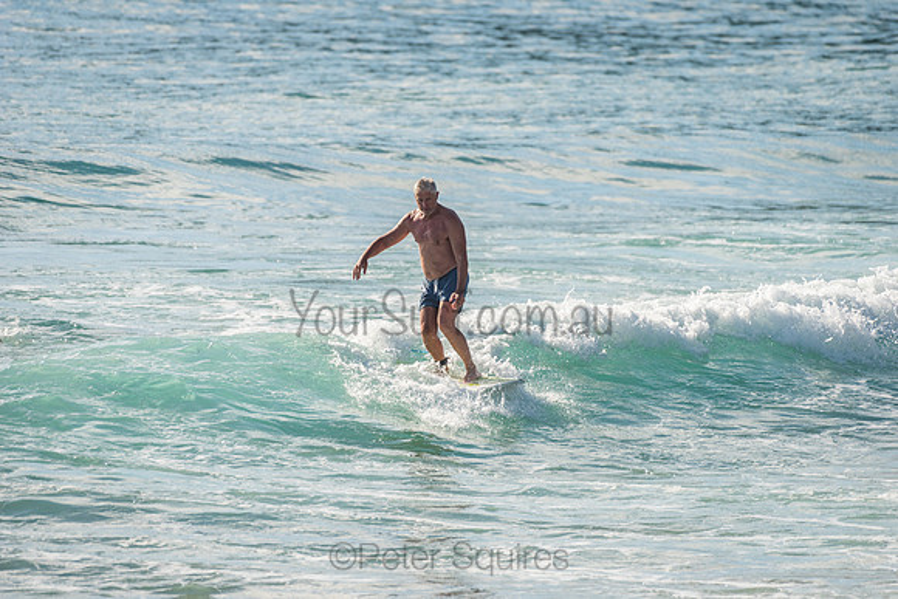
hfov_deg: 4.1
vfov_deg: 2.8
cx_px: 449
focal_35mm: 500
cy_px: 300
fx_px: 12475
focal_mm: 500
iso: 140
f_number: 5.6
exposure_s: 1/2000
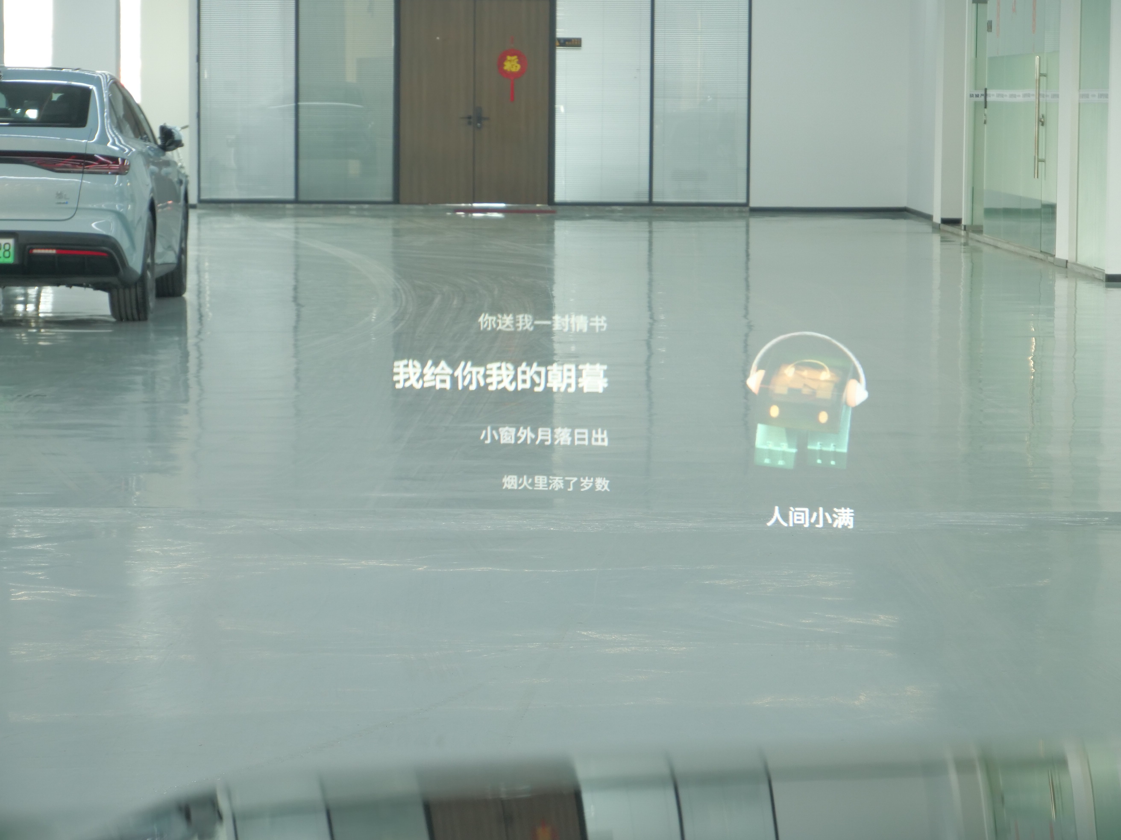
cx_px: 560
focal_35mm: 120
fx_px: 3886
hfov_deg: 16.4
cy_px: 420
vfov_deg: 12.3
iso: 800
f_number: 5.6
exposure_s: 1/15
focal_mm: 60
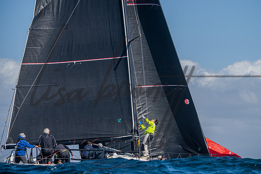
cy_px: 76
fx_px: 1515
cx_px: 147
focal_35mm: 209
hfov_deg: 9.8
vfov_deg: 6.6
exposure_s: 1/5000
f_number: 6.3
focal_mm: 185
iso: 400
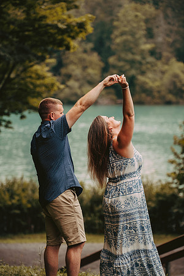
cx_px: 92
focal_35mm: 110
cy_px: 138
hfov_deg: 12.5
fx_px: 843
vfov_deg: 18.6
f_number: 2.8
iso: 320
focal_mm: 110
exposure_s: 1/125
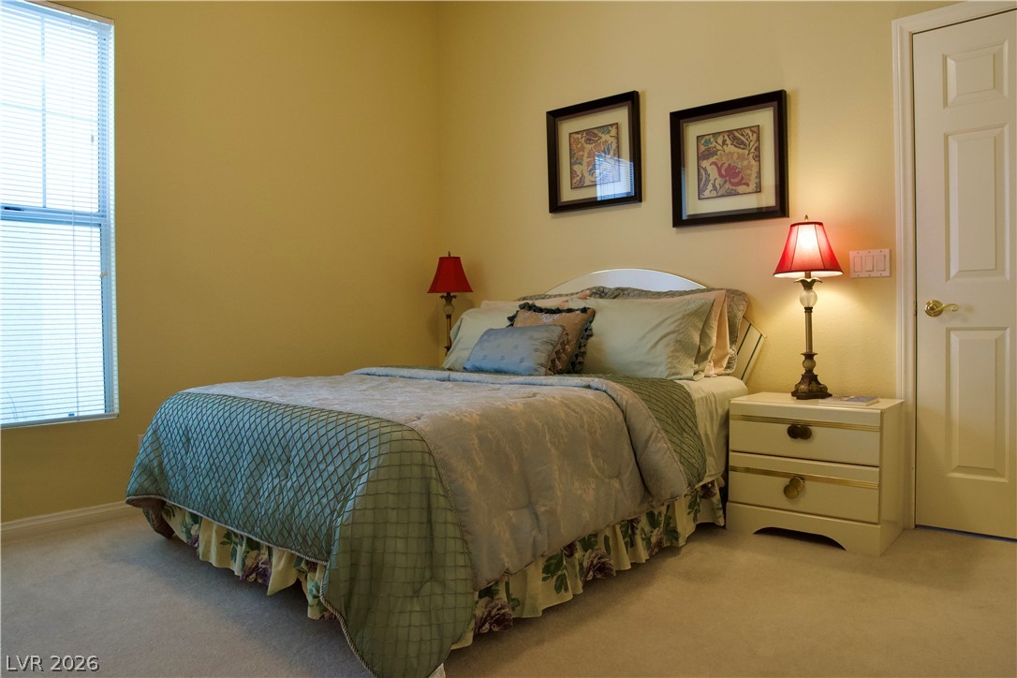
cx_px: 508
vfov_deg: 53.1
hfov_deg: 73.7
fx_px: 678
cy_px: 339
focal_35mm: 24
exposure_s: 1/160
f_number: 4
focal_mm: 16
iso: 1600
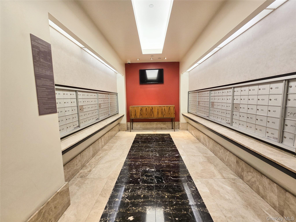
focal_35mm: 13
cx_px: 148
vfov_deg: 89.9
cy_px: 111
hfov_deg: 106.2
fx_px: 111
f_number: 2.2
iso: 100
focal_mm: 2.2
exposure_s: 1/60
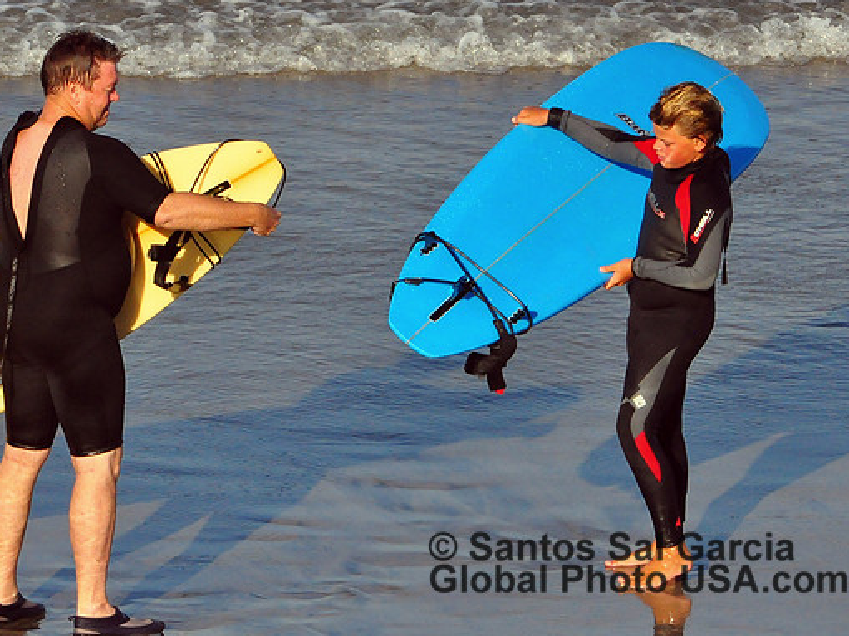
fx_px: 11230
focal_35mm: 458
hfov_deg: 4.3
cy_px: 319
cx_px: 404
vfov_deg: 3.2
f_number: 10
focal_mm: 280
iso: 1250
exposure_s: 1/2500
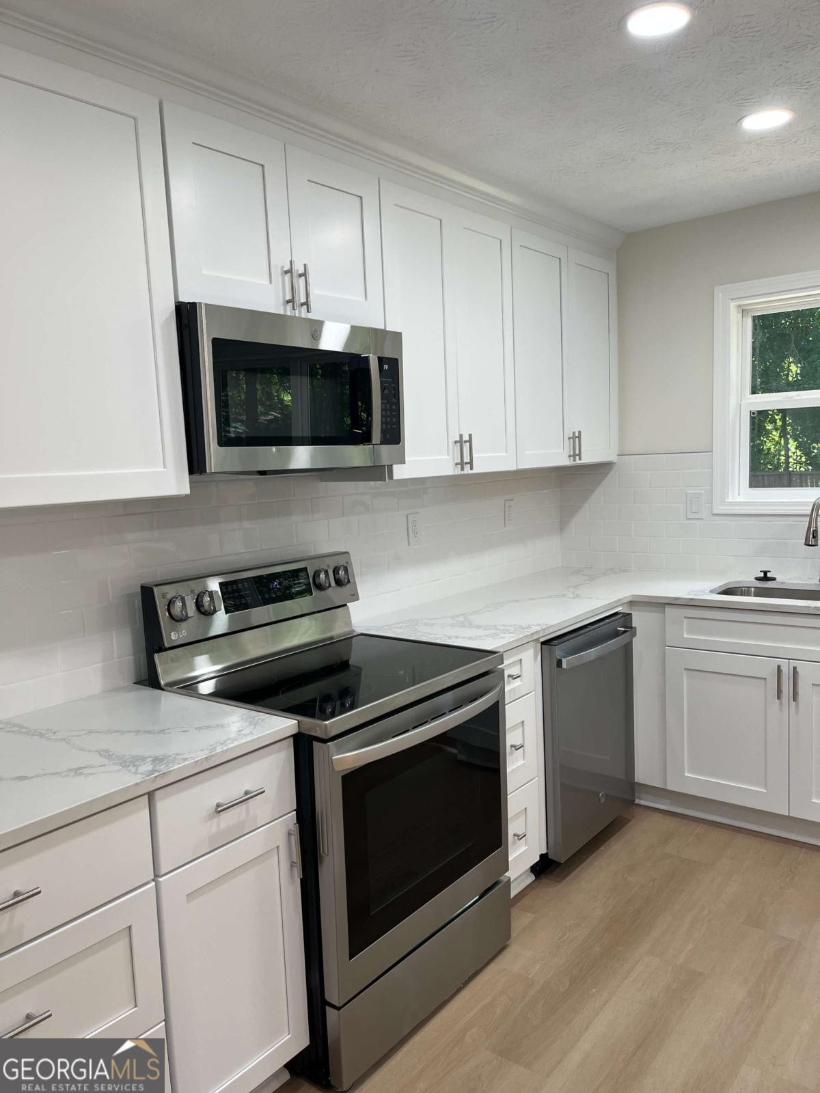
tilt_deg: -6.5
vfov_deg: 67.3
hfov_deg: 53.1
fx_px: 821
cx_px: 410
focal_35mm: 26
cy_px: 546
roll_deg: +4.1
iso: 64
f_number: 1.6
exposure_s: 1/120
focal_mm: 5.1
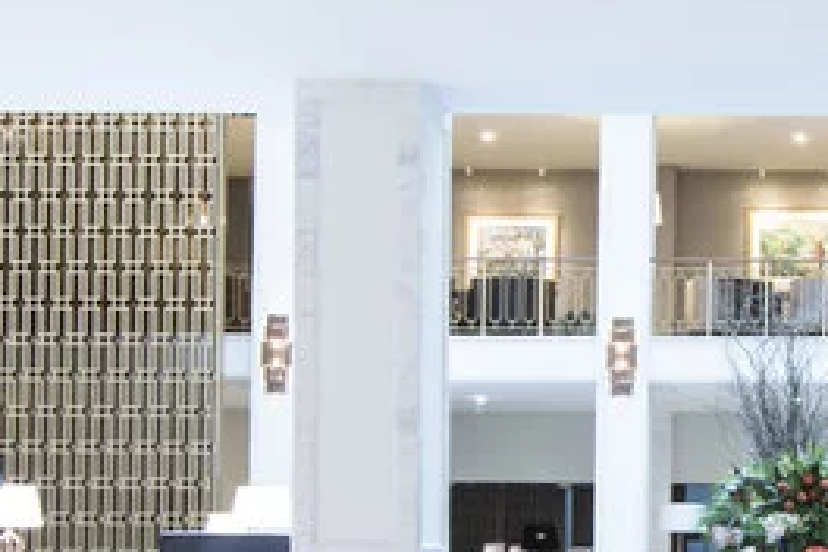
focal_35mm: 97
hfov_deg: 20.6
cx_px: 740
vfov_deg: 14.1
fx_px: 2231
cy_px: 326
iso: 100
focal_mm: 20
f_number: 10
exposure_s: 1.3
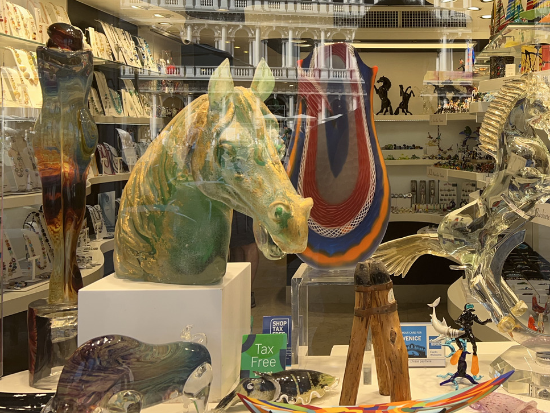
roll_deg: +0.7
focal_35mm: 43
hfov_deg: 42.6
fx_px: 683
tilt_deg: +0.4
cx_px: 408
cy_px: 127
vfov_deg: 33.2
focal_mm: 5.7
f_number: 1.5
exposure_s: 1/614
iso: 50
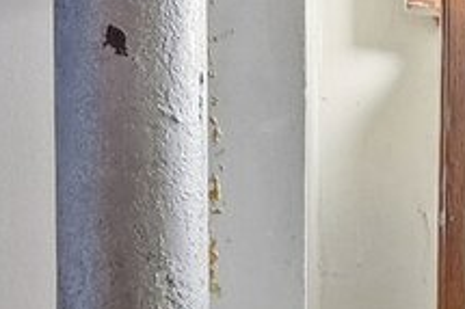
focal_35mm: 113
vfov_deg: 10.6
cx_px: 828
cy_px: 711
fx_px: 1458
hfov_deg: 15.6
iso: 400
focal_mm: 10
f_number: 8
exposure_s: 1/4
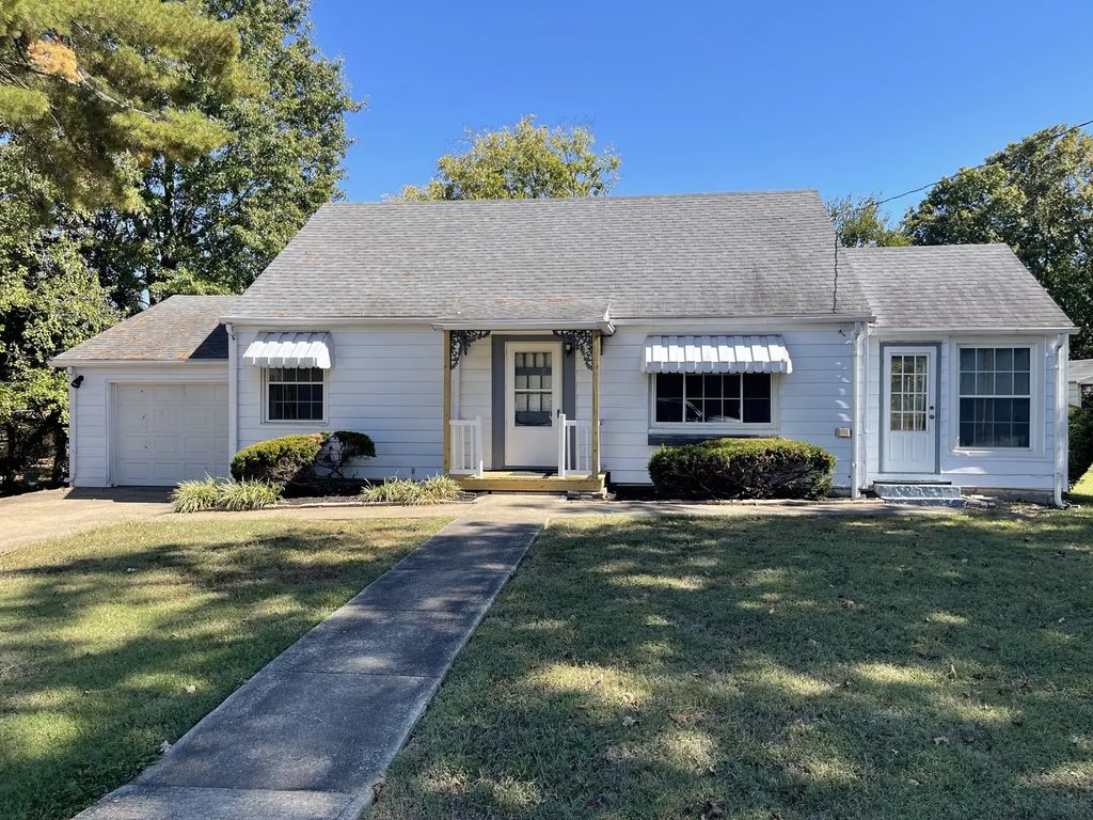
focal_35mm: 25
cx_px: 546
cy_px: 410
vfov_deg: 54.9
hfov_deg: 69.4
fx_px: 789
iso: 32
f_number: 1.6
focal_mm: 5.1
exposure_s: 1/1667
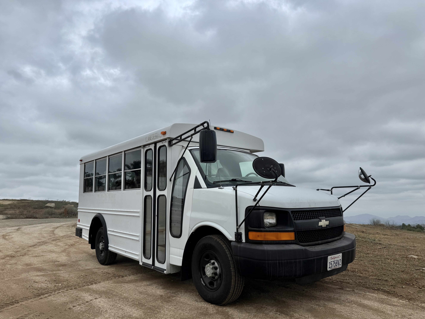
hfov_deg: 71.6
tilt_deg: +10.8
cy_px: 160
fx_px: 295
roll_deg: +0.1
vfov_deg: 56.8
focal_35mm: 24
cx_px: 212
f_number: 1.78
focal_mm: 6.76
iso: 80
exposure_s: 1/5714
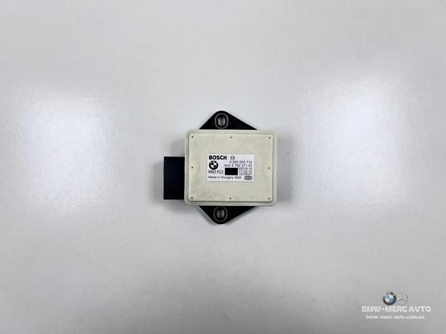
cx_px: 223
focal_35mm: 26
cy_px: 167
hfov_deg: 67.3
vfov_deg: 53.1
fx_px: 335
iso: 50
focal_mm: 5.7
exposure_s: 1/305
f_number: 1.5
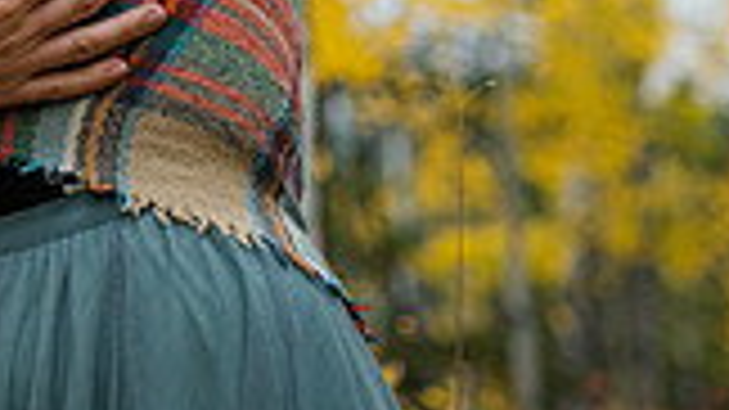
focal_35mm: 187
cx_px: -284
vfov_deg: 6.4
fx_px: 3614
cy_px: -257
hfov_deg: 11.2
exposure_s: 1/640
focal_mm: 50
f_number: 2.5
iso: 1250
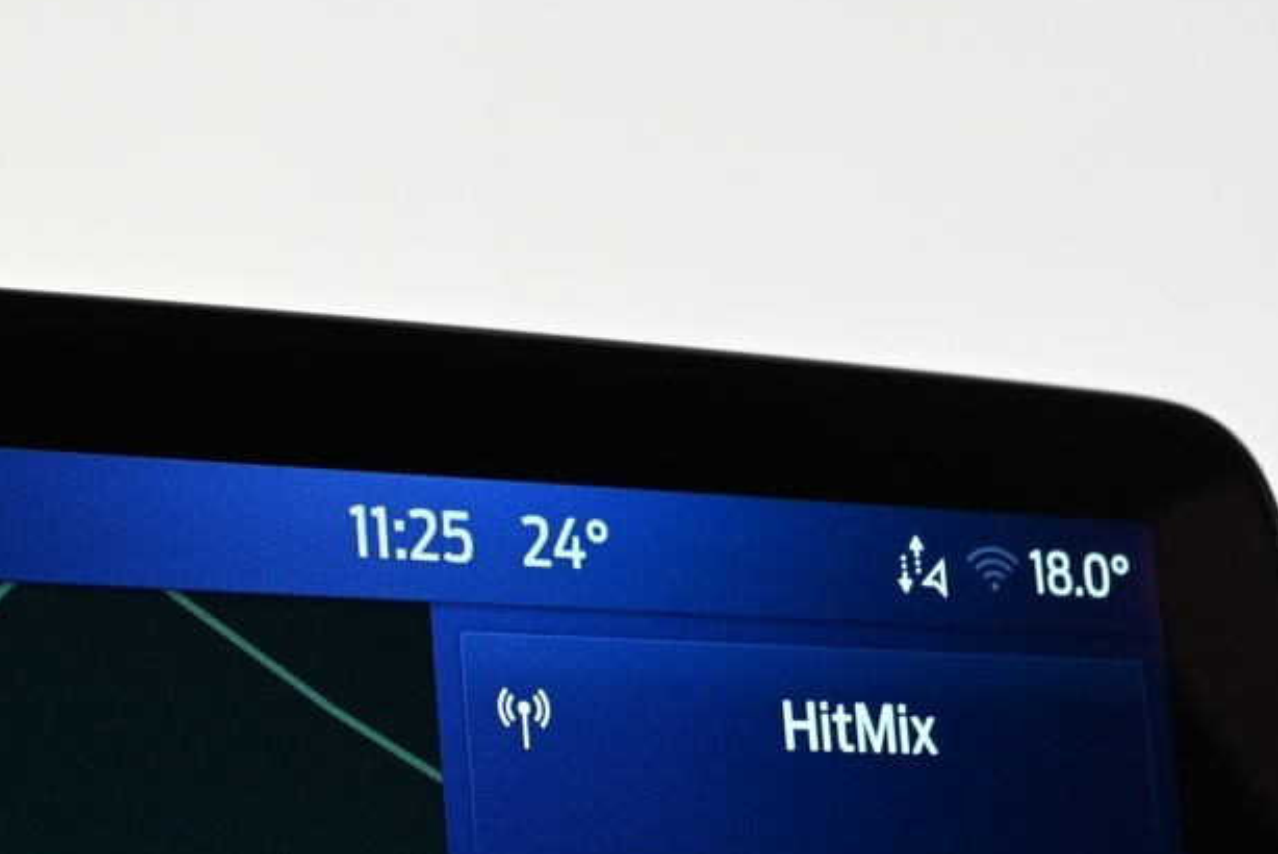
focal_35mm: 87
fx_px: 3090
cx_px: 414
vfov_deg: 15.1
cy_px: 1060
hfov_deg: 23.3
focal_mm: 22
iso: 1250
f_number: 5.6
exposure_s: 1/30
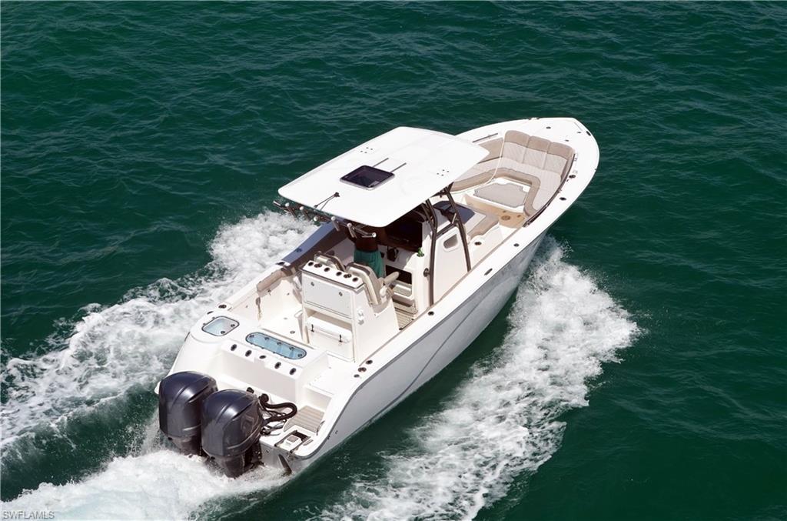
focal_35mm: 82
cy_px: 260
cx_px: 394
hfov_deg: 24.7
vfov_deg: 16.5
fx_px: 1799
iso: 100
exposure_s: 1/400
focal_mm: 55
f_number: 10
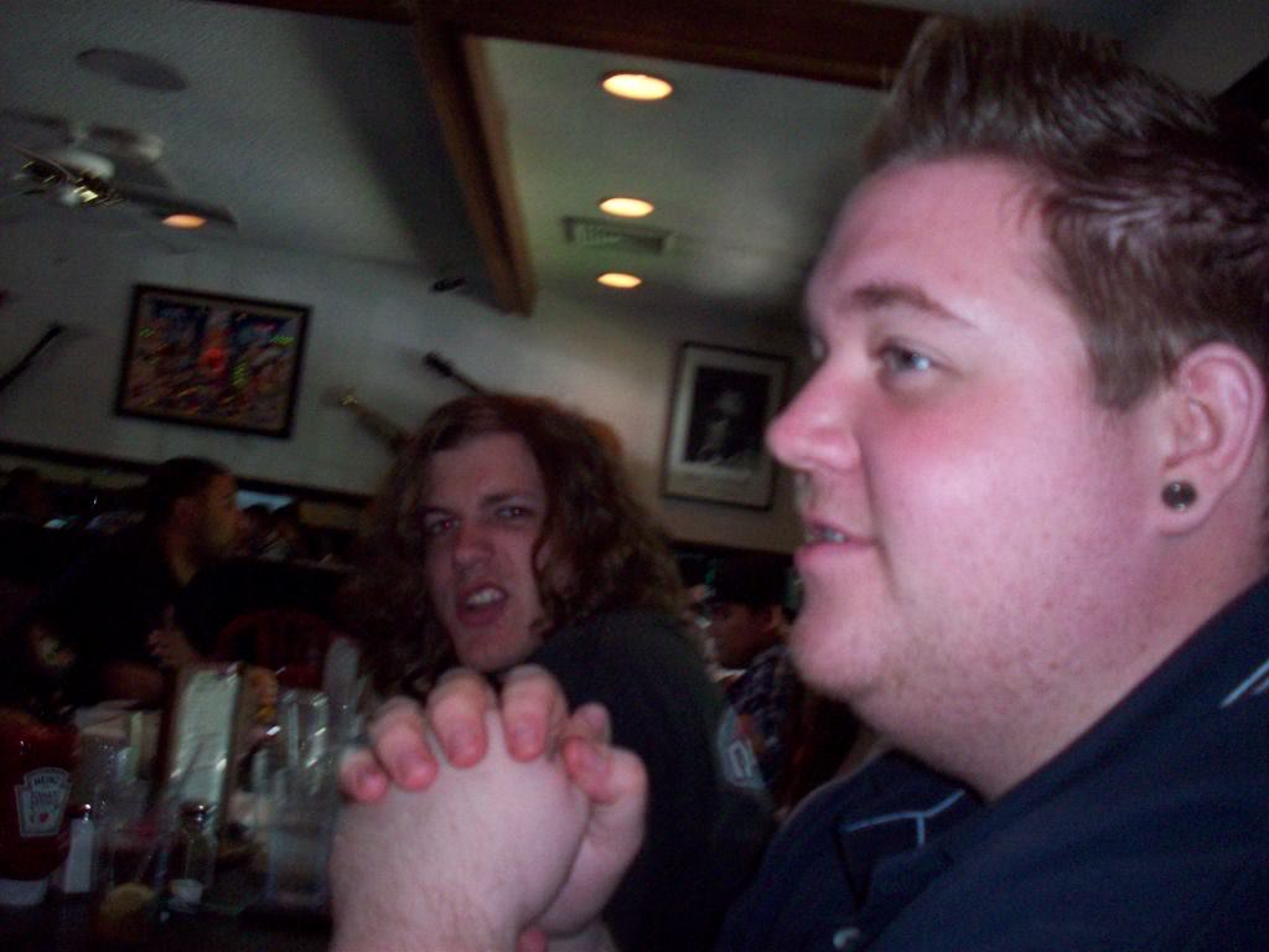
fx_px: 1356
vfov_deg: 38.7
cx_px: 634
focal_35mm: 37
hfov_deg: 50.1
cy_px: 476
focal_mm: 6.2
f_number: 2.8
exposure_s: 1/45
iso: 160
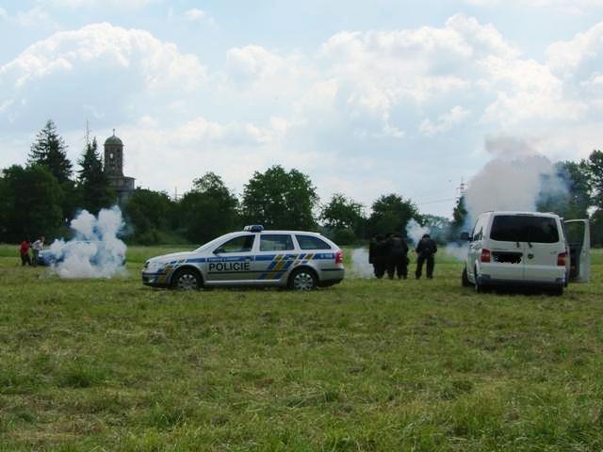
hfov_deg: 38.2
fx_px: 871
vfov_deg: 29.1
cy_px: 226
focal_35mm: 50
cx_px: 302
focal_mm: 12.9
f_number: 7.1
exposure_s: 1/500
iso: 50
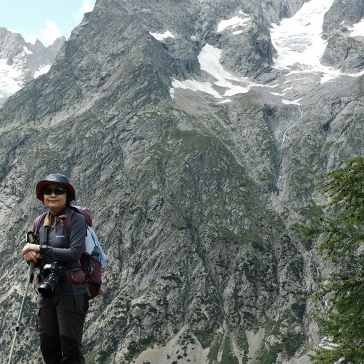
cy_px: 208
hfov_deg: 30.3
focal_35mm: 55
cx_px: 67
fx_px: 654
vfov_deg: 31.0
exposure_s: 1/125
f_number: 8
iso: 160
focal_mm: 23
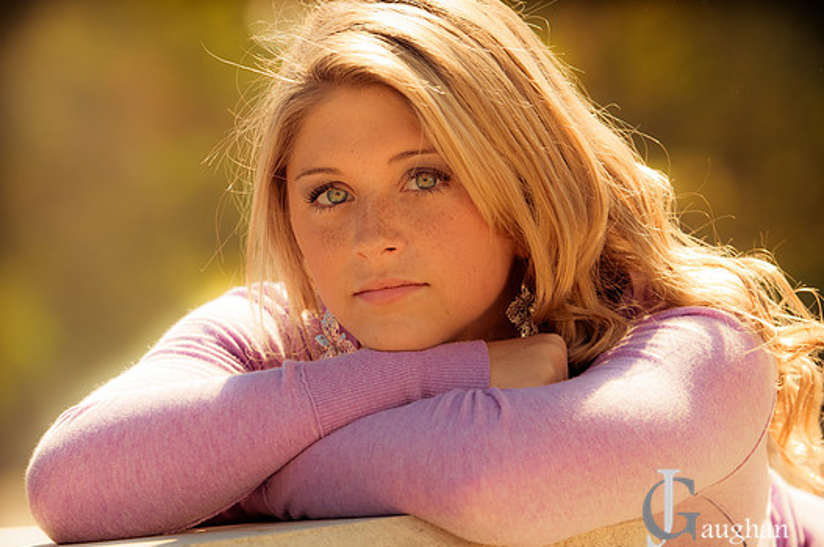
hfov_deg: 6.8
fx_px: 6985
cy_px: 287
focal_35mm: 306
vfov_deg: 4.5
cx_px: 425
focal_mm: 185
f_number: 4
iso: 250
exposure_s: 1/800
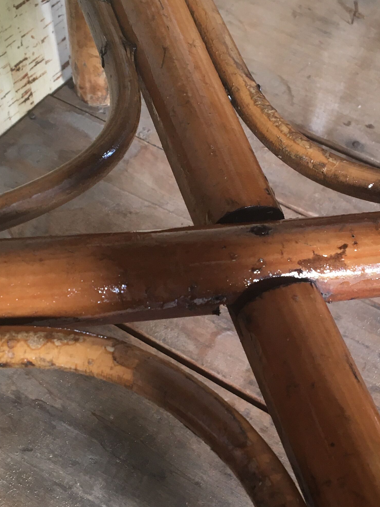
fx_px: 864
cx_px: 204
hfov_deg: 24.8
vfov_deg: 32.7
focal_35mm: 59
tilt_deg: -50.4
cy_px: 268
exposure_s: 1/33
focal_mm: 4.15
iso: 100
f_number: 2.2
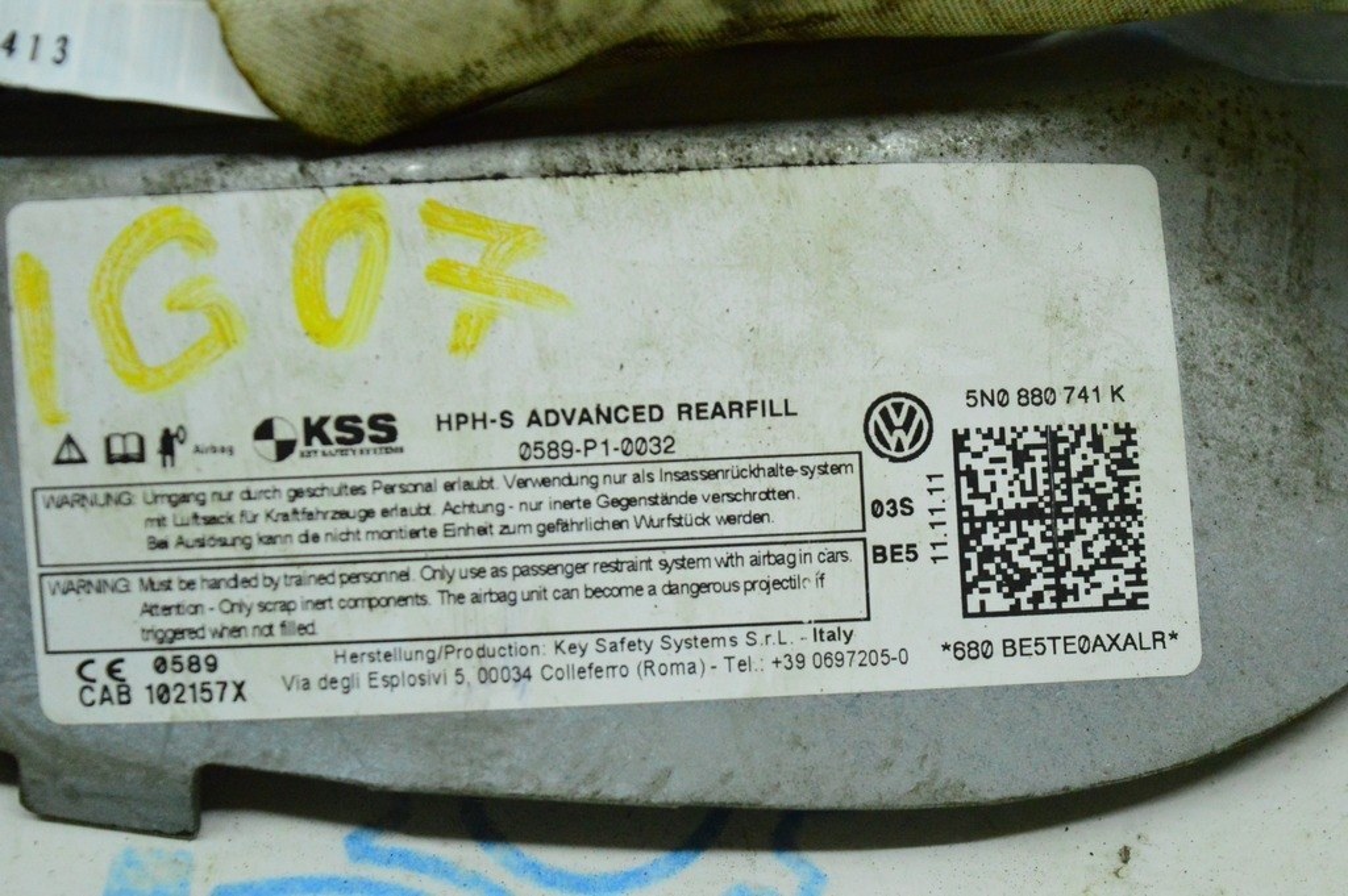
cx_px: 674
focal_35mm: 82
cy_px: 448
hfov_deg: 24.6
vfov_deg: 16.5
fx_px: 3087
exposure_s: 1/500
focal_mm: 55
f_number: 5.6
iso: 6400
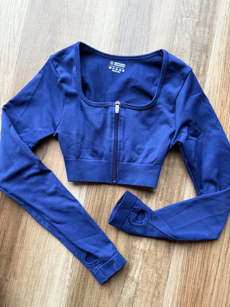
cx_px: 115
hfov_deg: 56.8
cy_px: 154
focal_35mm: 24
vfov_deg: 71.6
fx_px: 213
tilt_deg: -88.5
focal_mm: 6.76
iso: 125
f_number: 1.78
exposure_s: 1/121
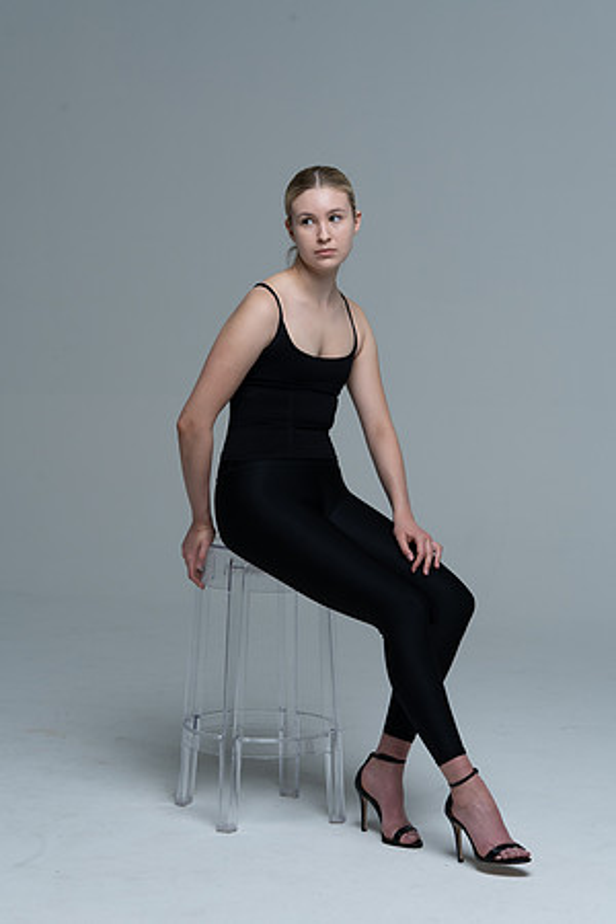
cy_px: 462
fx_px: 2053
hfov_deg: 17.1
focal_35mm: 80
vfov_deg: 25.4
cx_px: 308
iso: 320
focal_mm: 80
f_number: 9
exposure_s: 1/160
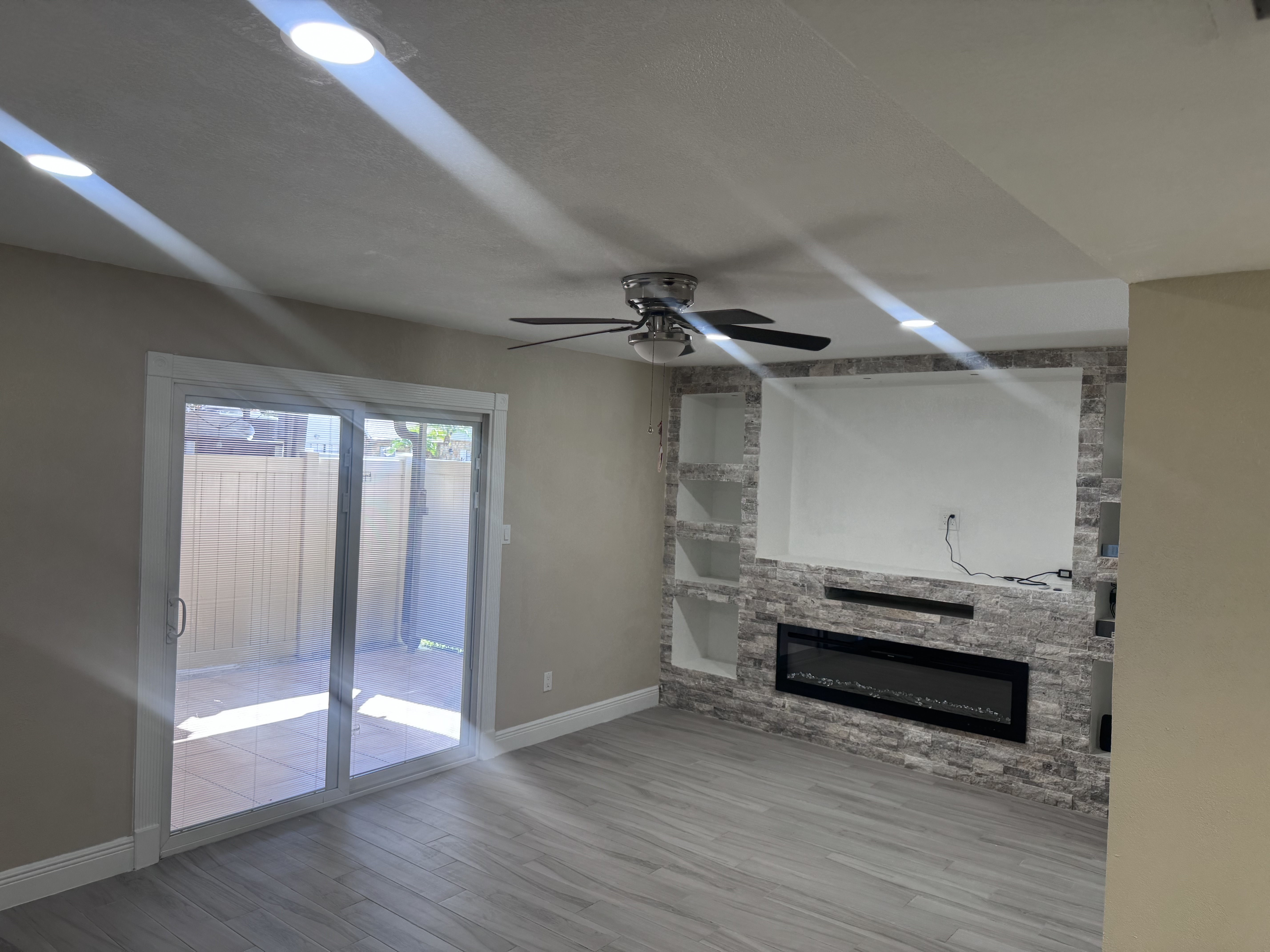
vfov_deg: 56.8
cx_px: 635
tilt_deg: -1.2
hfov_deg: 71.6
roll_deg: -2.0
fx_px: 881
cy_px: 476
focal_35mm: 24
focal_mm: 6.76
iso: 80
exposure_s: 1/120
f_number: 1.78
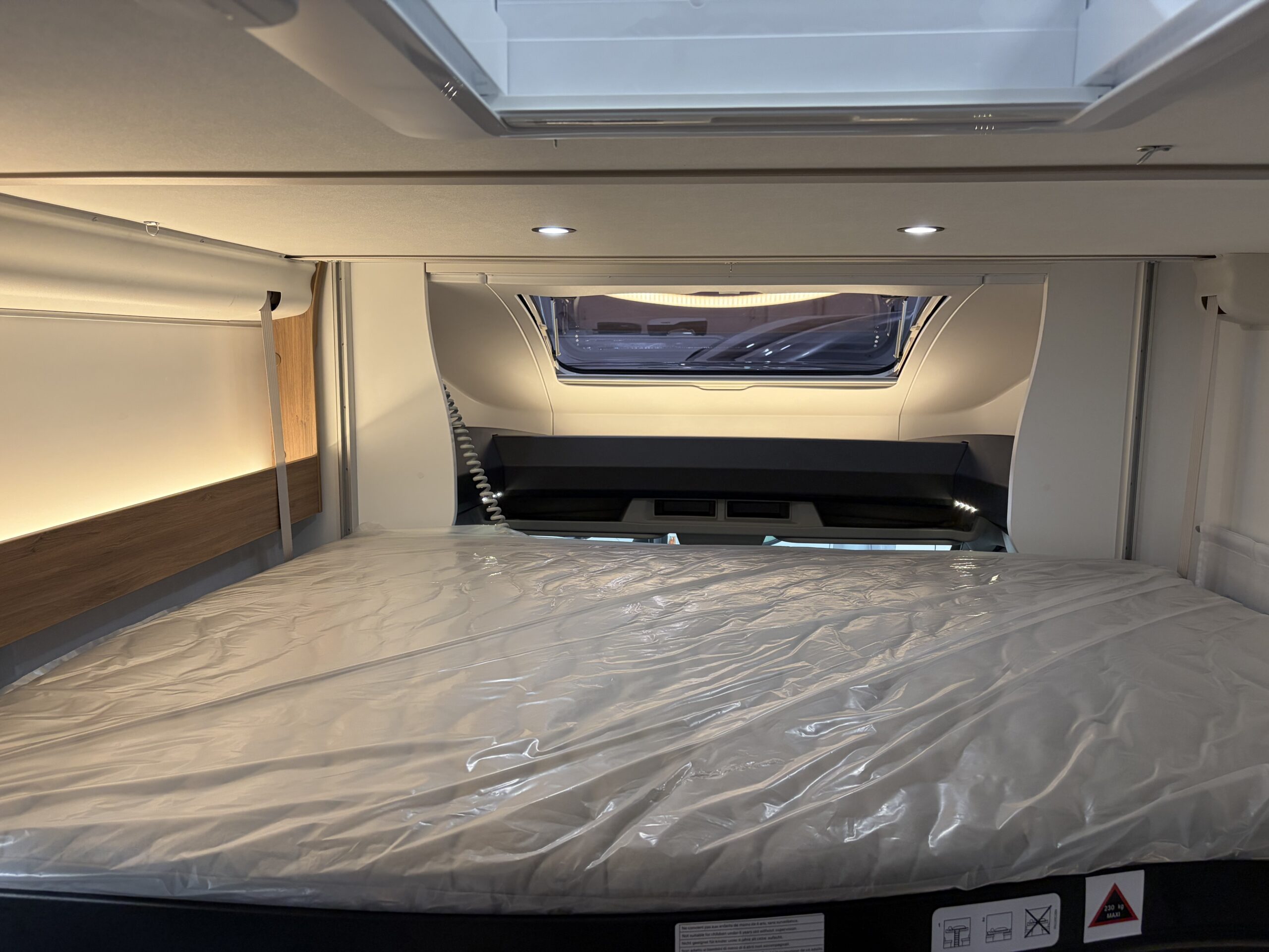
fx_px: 953
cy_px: 476
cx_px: 634
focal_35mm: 26
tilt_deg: -9.7
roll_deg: +0.7
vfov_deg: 53.1
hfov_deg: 67.3
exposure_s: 1/100
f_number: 1.6
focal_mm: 5.96
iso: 200
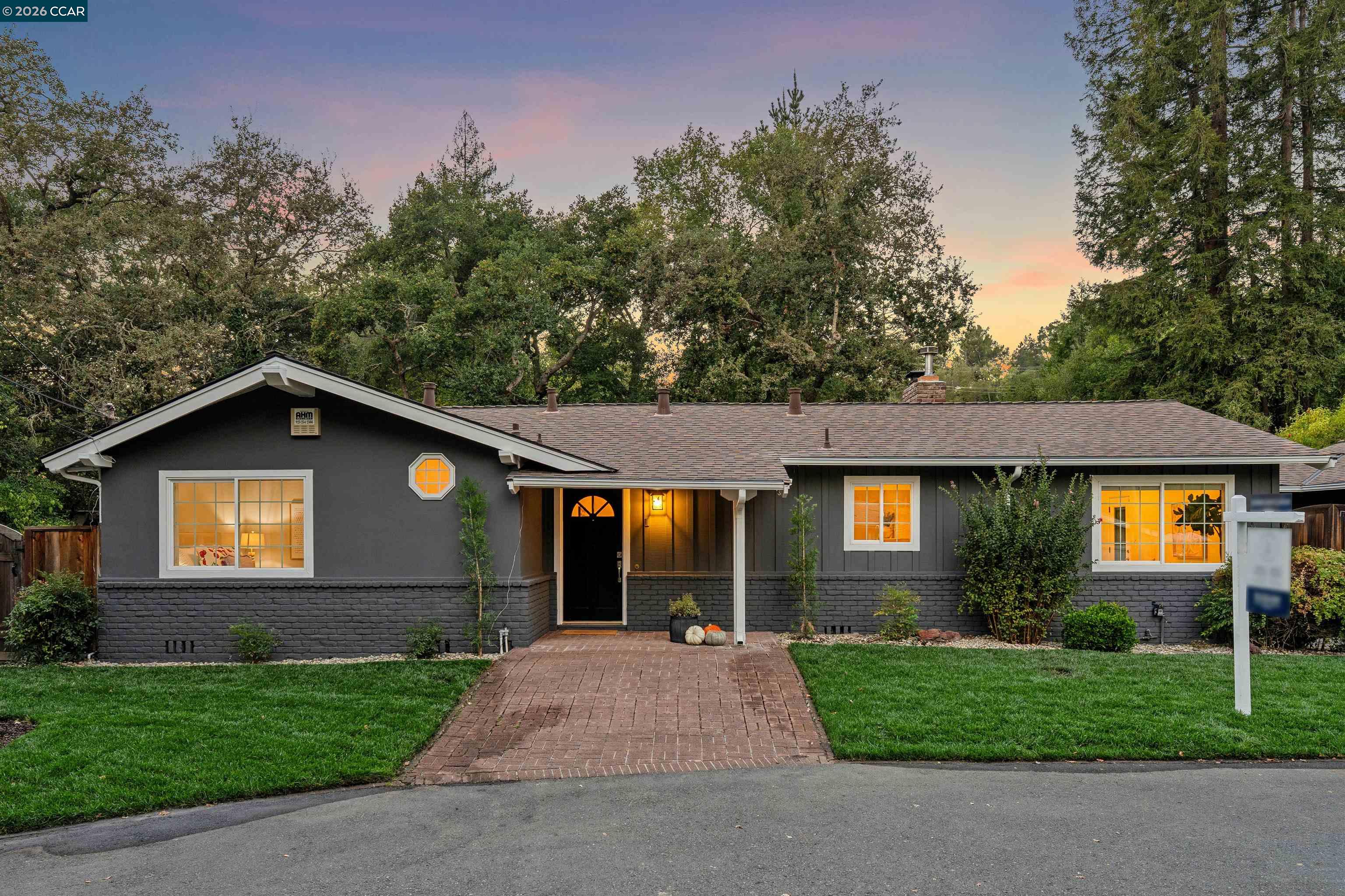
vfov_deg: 53.1
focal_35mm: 24
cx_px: 672
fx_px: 897
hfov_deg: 73.7
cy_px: 448
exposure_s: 1/5
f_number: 9
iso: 250
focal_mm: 24
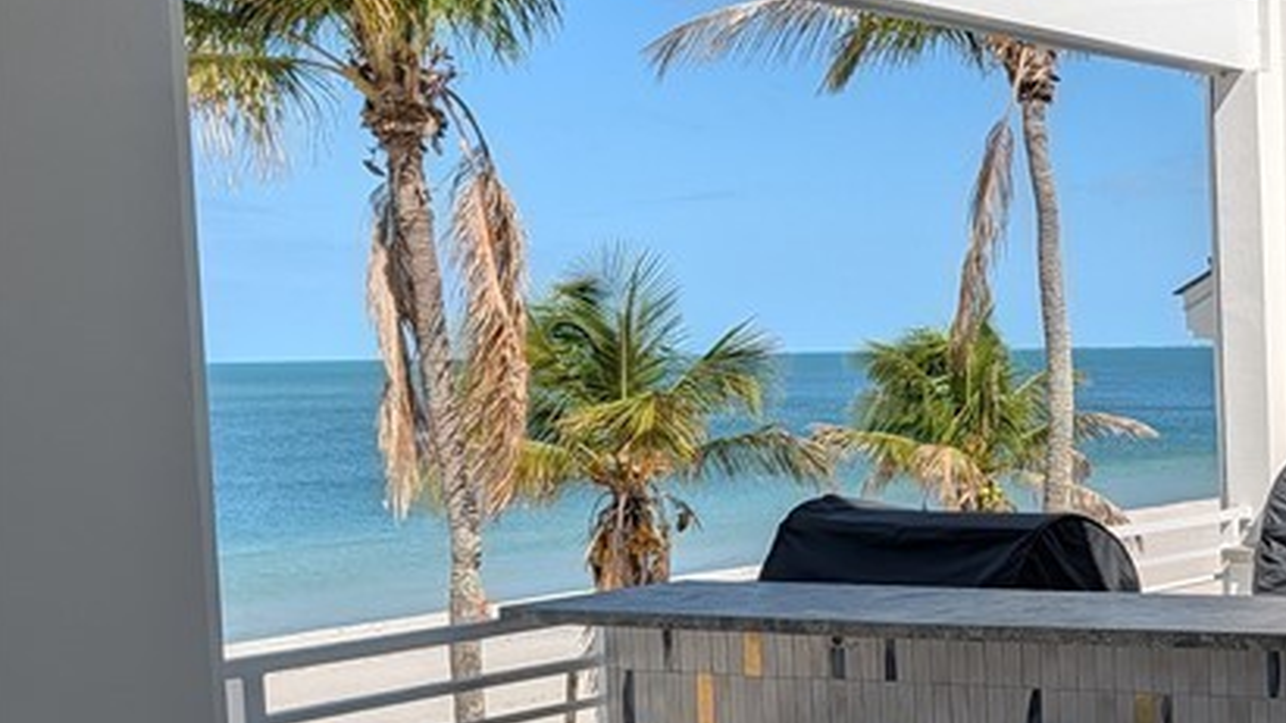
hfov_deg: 27.9
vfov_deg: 18.5
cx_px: 1582
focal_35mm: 65
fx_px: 2216
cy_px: 501
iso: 20
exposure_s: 1/1678
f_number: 1.68
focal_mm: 6.9
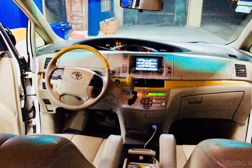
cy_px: 74
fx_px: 238
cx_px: 129
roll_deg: +1.4
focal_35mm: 34
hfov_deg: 55.8
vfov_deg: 38.8
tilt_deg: -14.6
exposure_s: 1/17
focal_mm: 3.3
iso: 320
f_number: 2.4
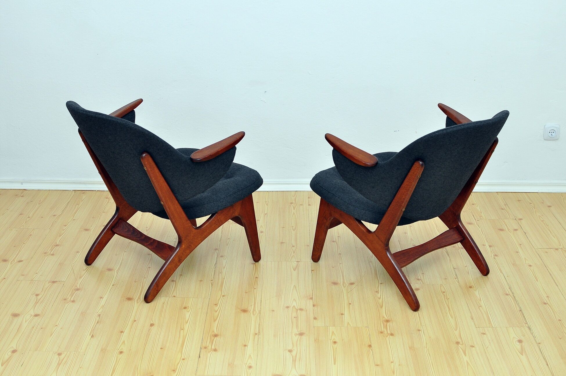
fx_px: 824
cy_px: 188
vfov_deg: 25.7
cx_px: 283
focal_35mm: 52
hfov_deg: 37.9
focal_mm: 35
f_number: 5
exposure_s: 1/160
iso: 400
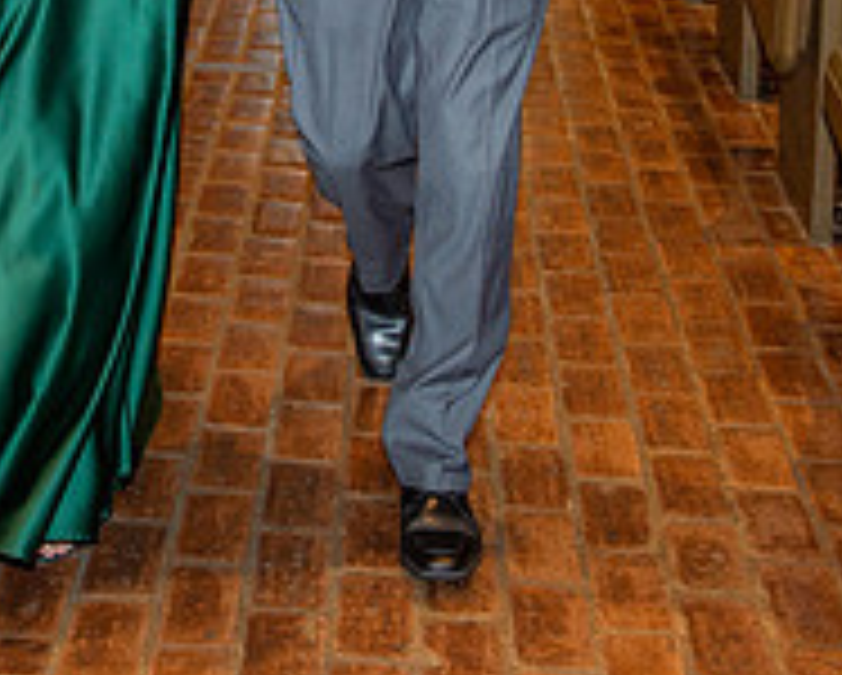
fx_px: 2320
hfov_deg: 20.3
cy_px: -184
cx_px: 135
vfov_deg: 15.8
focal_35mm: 93
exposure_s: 1/125
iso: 1600
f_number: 5.6
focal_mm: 32
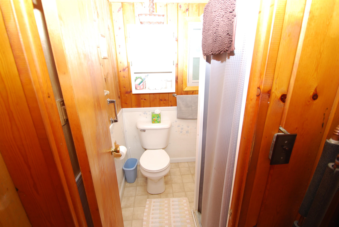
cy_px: 114
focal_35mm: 16
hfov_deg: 94.9
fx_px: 156
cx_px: 170
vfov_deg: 72.2
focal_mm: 11
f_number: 4
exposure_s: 1/60
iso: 200
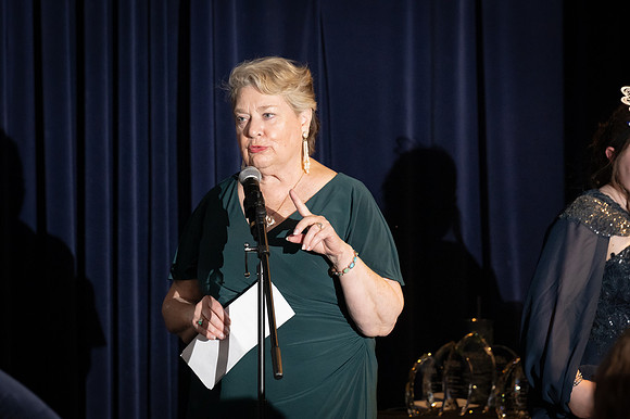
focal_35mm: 225
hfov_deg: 9.2
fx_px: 3935
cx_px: 315
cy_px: 210
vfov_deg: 6.1
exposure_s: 1/200
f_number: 4.5
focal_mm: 150
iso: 2500
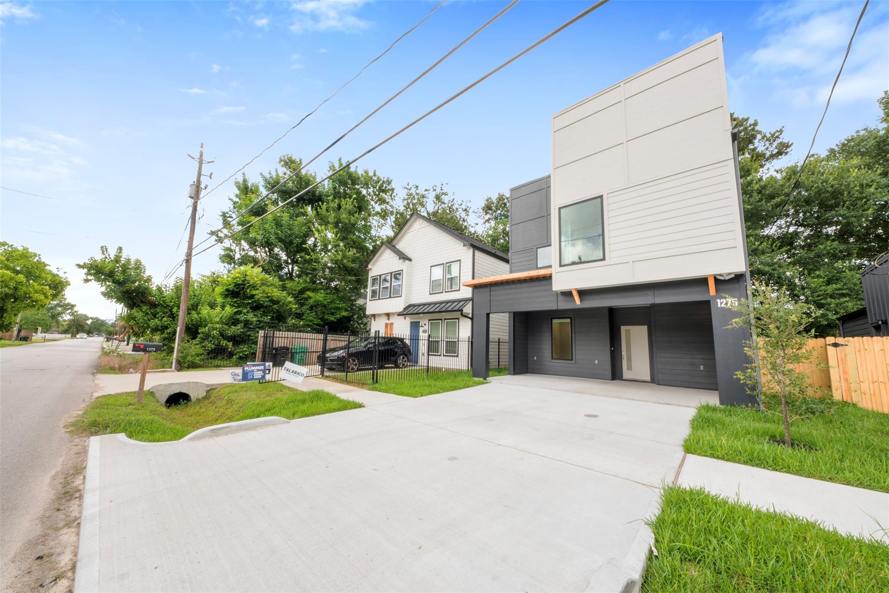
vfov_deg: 90.0
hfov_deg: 112.6
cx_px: 444
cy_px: 296
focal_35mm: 12
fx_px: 296
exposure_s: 1/8
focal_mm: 12
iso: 250
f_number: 9
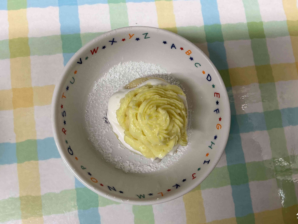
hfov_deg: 61.7
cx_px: 149
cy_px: 112
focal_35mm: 29
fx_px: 250
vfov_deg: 48.2
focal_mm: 3
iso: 50
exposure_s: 1/50
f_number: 1.8
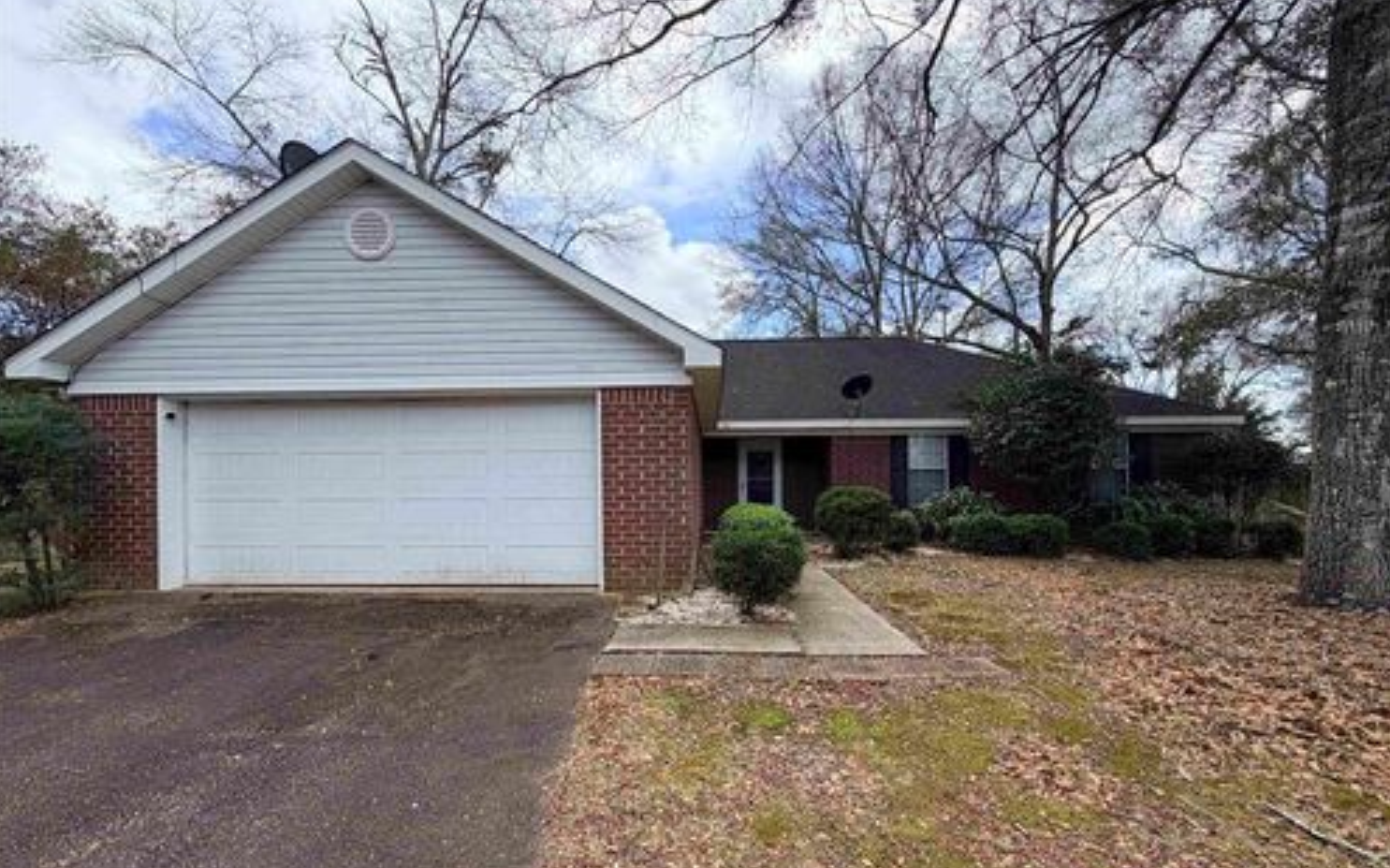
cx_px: 694
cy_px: 487
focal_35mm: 15
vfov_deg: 74.4
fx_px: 568
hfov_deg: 101.5
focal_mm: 2.22
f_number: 2.2
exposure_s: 1/506
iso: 40
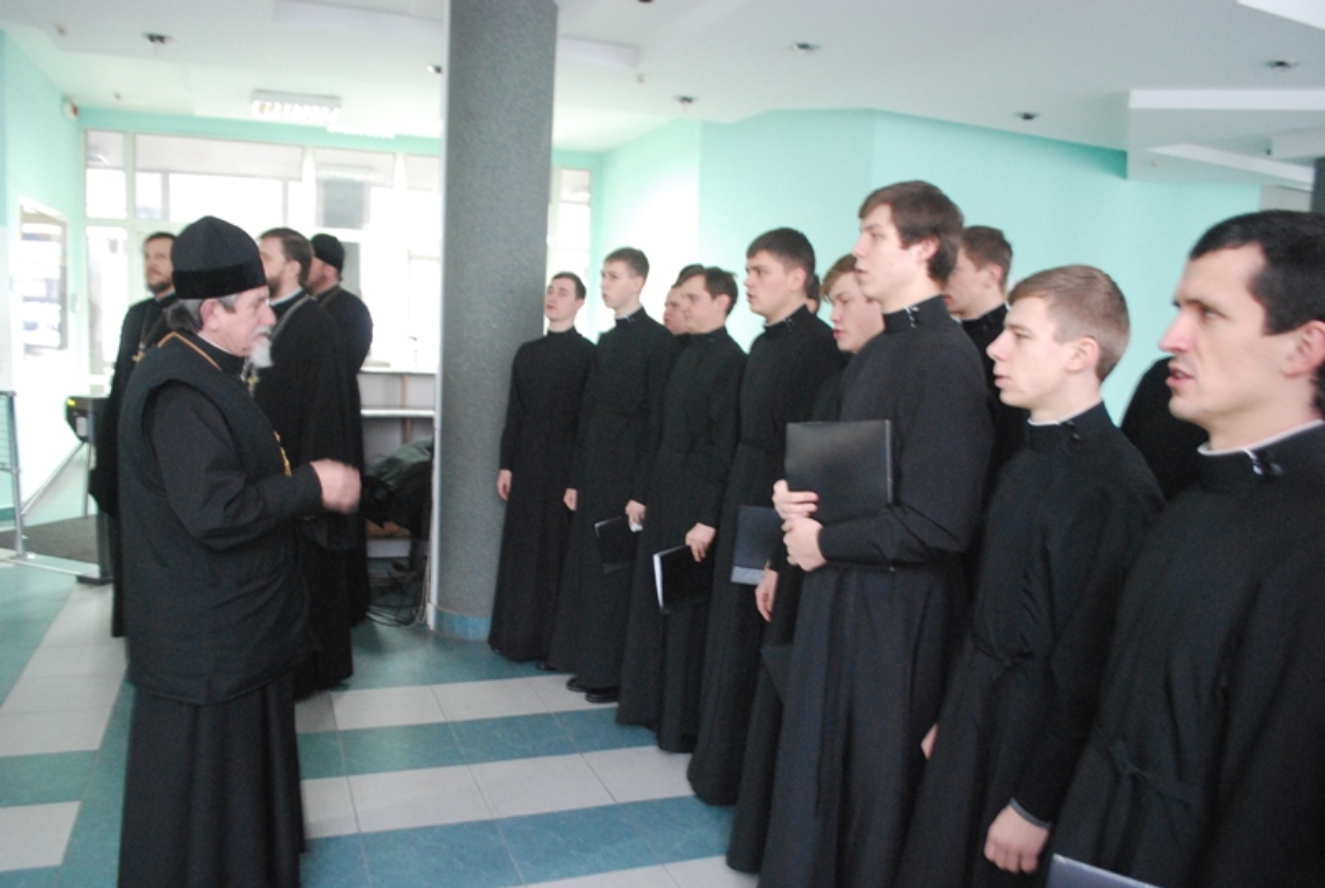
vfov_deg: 48.1
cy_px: 444
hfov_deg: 67.3
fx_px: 995
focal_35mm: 27
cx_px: 662
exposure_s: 1/10
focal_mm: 18
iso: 1600
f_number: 3.5
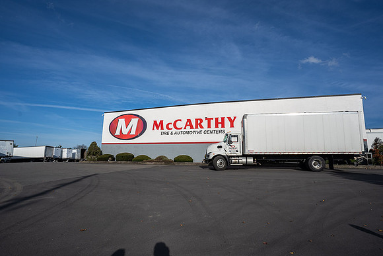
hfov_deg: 84.0
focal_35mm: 20
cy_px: 128
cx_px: 192
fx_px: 213
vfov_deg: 62.0
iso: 125
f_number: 7.1
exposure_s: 1/1250
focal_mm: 20
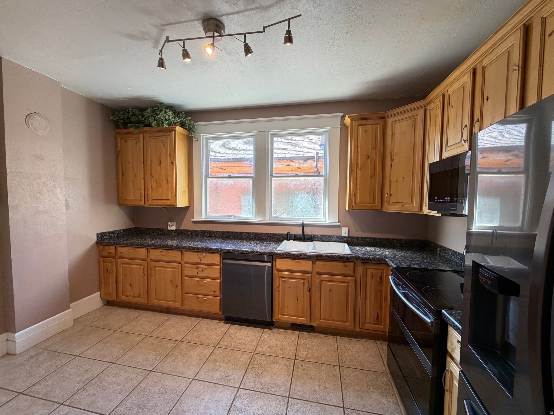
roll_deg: -0.6
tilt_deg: -3.5
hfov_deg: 102.1
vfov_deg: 85.7
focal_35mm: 14
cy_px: 208
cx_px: 277
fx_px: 224
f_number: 2.2
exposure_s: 1/120
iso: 200
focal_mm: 2.22
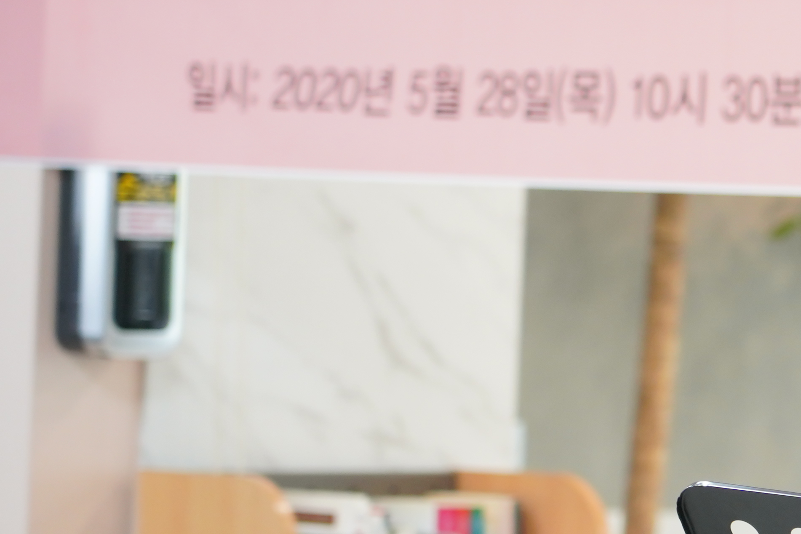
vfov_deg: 4.8
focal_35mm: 287
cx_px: 1097
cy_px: 151
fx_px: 6385
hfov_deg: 7.1
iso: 1250
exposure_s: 1/100
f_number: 4
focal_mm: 91
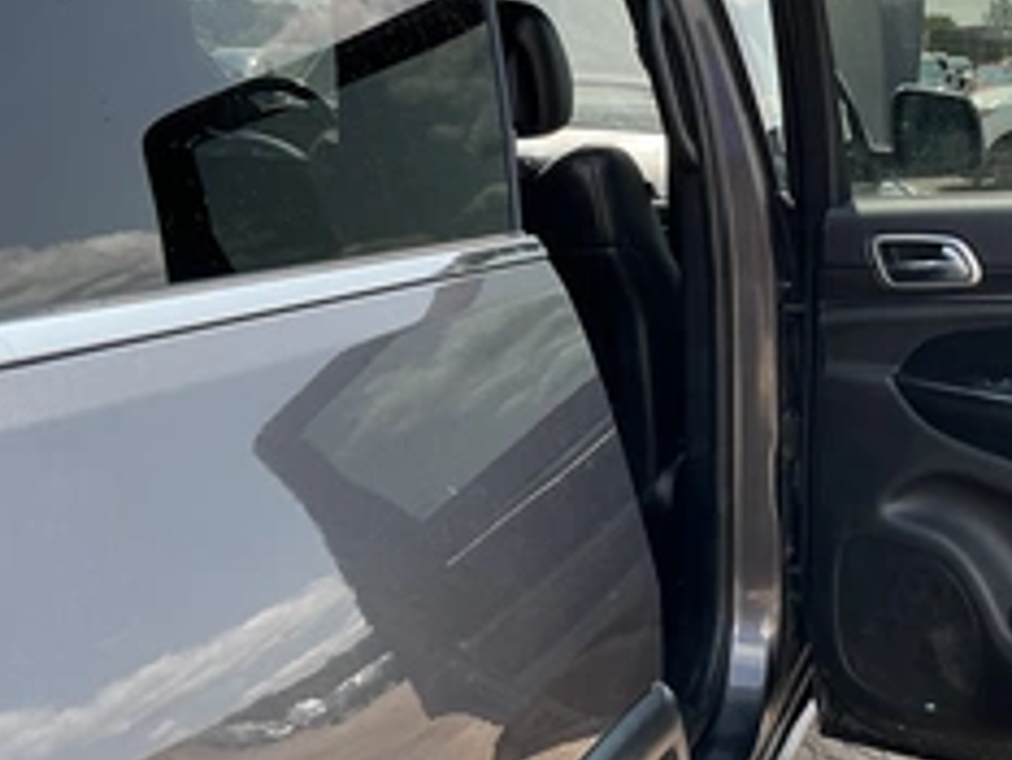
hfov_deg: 38.1
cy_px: 287
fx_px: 1404
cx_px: 817
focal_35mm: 48
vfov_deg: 30.2
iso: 25
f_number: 1.8
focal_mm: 3
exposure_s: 1/457
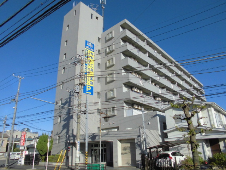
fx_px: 170
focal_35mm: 26
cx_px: 113
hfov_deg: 67.3
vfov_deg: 53.1
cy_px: 85
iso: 100
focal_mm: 4.6
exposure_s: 1/1000
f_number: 3.5
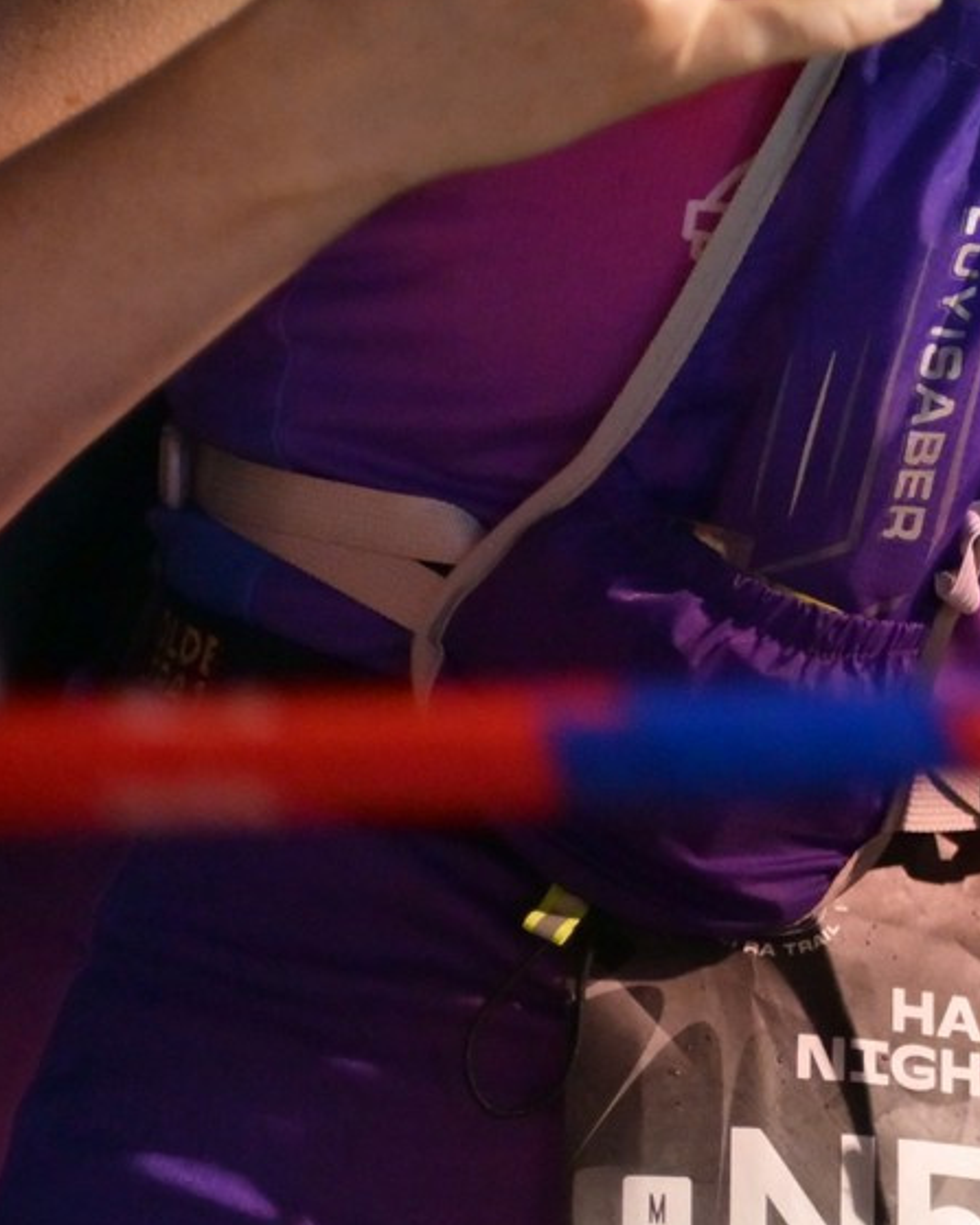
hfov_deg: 6.8
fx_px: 7797
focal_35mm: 215
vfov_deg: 8.9
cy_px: -259
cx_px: 2267
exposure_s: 1/800
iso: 2000
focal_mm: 50
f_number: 1.2
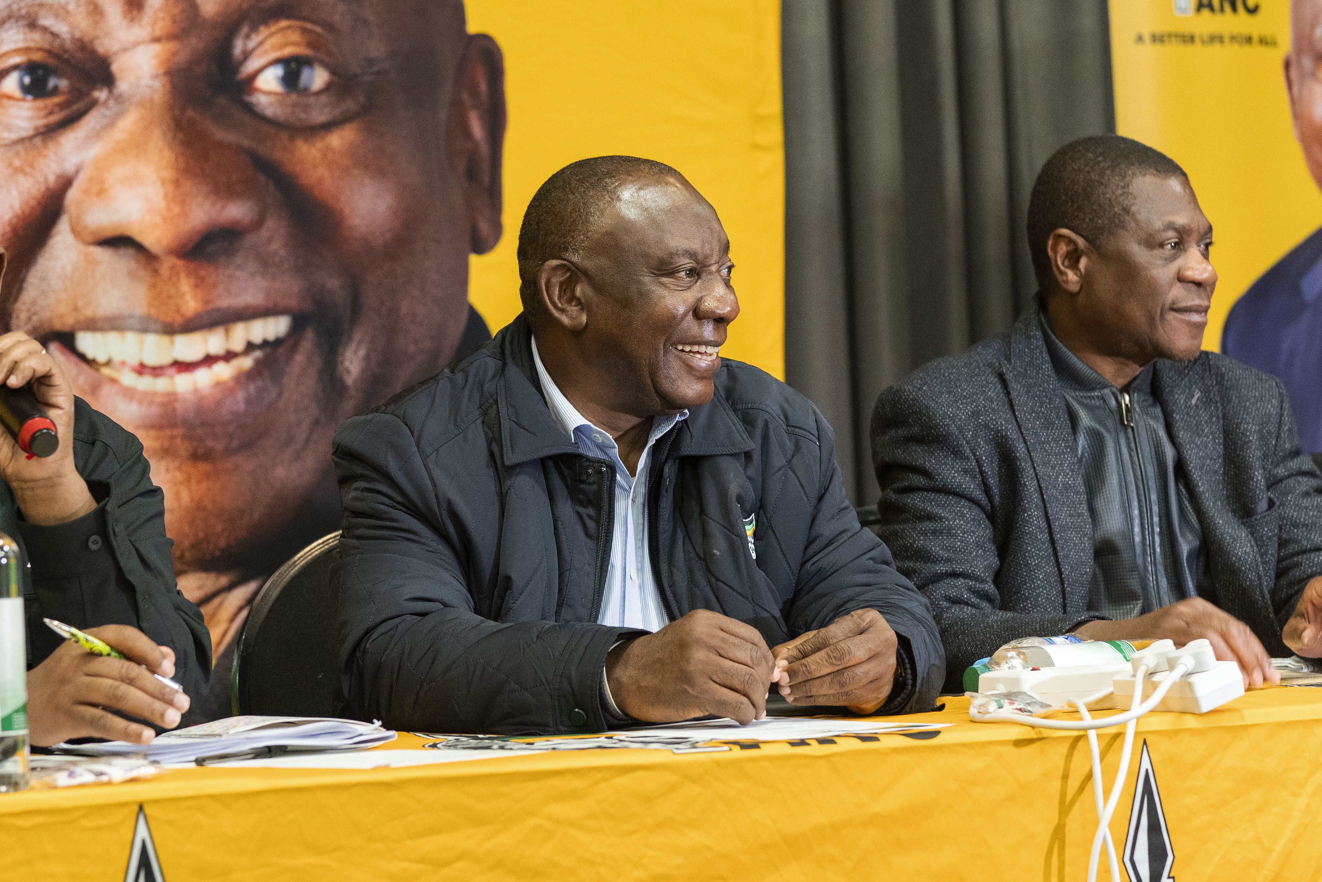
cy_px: 393
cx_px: 601
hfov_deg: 19.6
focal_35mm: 104
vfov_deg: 13.2
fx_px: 3819
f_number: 2.5
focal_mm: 50
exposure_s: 1/80
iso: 1250
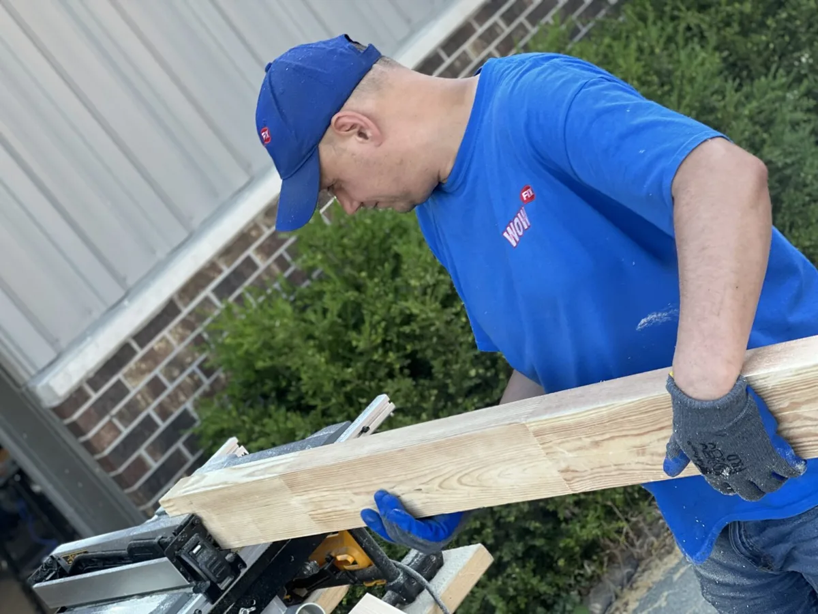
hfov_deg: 25.3
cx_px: 409
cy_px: 307
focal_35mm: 77
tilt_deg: -11.5
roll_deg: +38.7
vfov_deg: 19.1
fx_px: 1820
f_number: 2.8
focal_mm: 9
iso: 80
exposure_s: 1/120
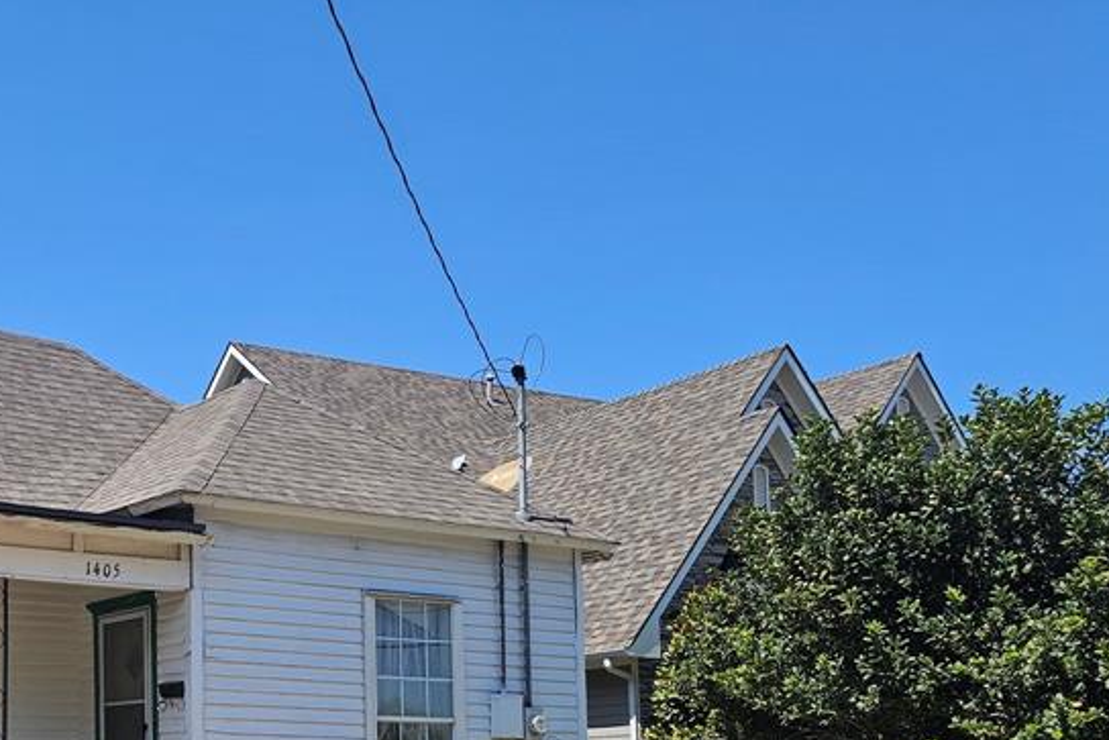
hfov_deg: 40.4
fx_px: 1387
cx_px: 116
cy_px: 697
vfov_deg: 28.5
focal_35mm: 45
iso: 10
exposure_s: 1/850
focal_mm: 6.3
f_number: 1.7
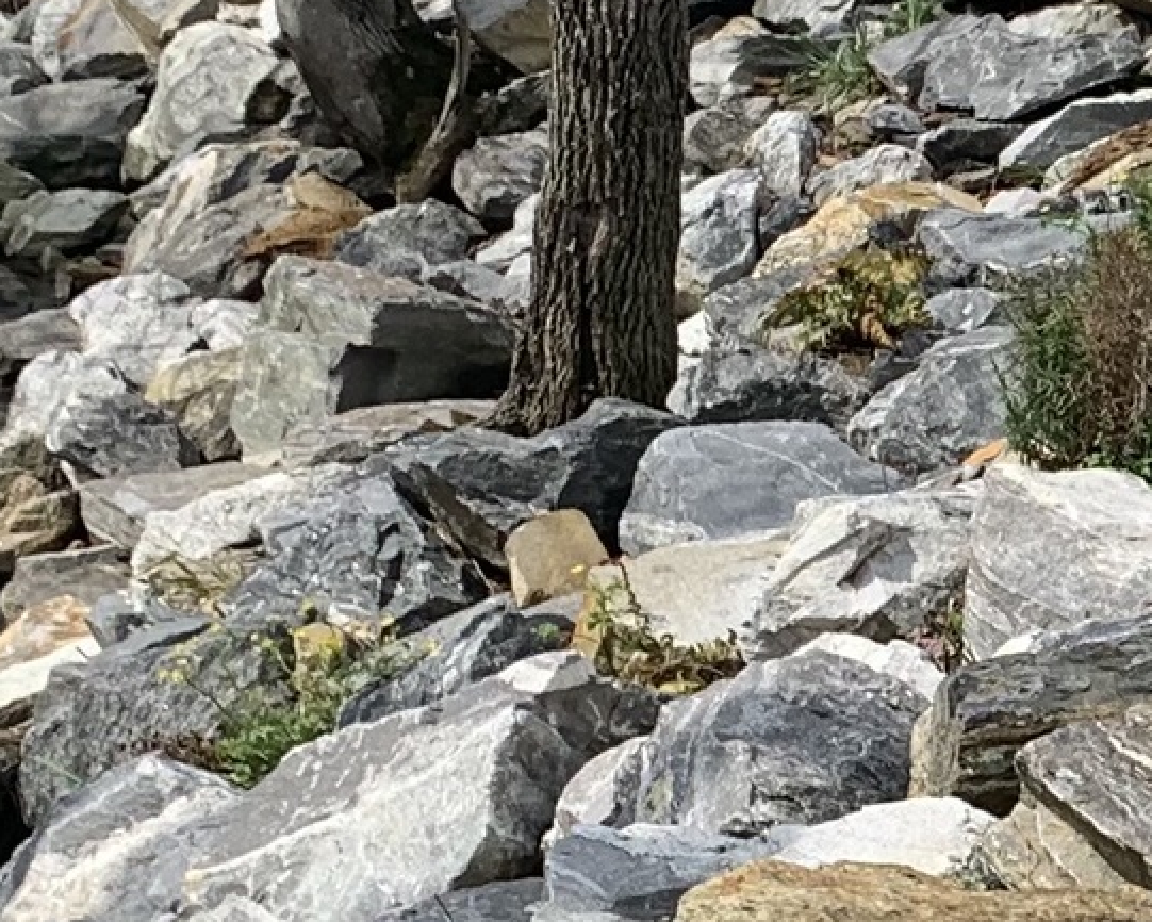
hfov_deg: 12.8
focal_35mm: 144
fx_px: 4911
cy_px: 690
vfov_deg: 10.7
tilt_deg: -12.3
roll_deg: -0.3
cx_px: 1657
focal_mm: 4.25
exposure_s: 1/2421
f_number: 1.8
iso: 25
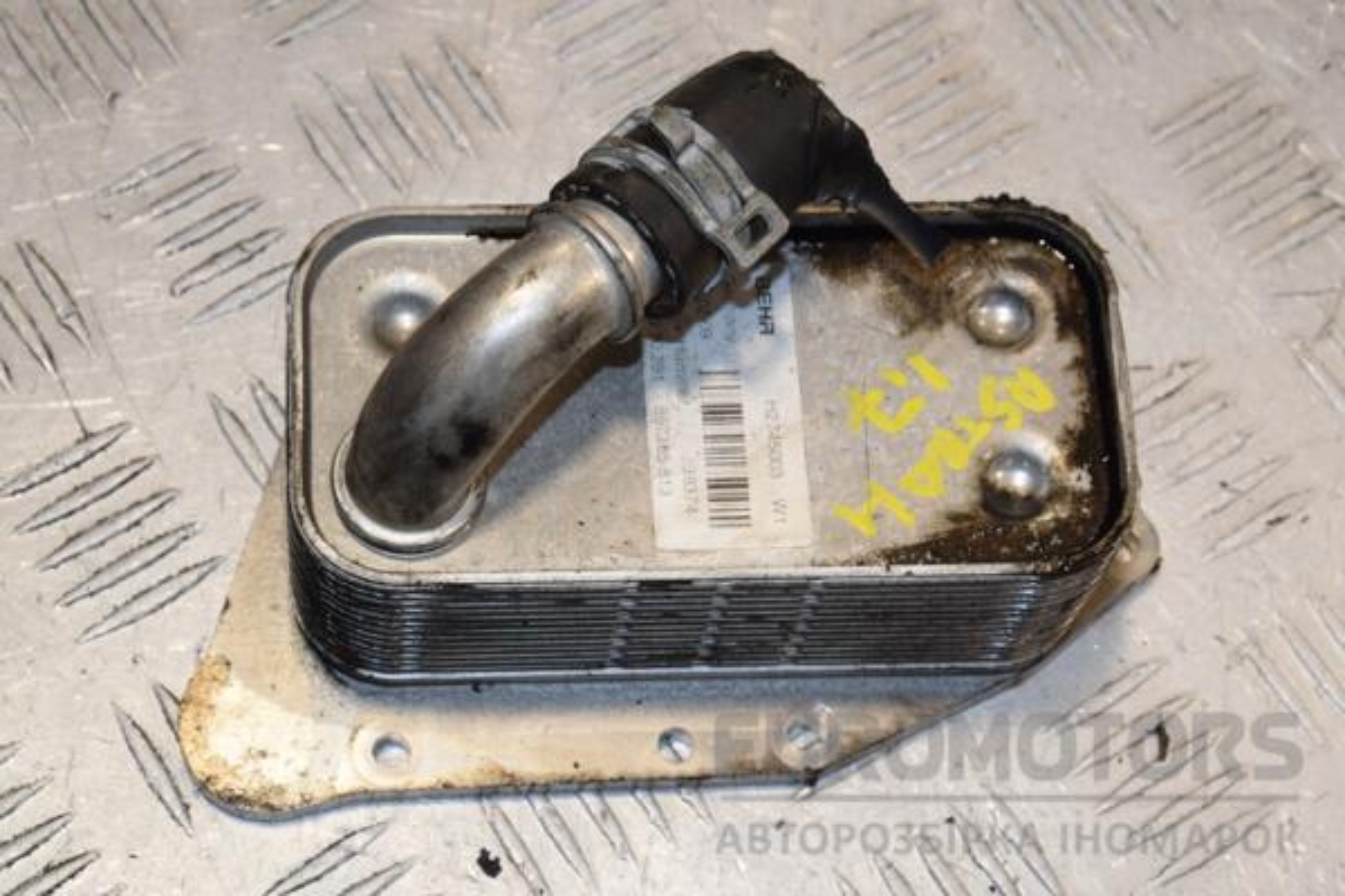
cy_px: 448
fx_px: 3474
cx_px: 672
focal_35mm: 93
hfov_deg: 21.9
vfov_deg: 14.7
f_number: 10
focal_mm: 62
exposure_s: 1/200
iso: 800
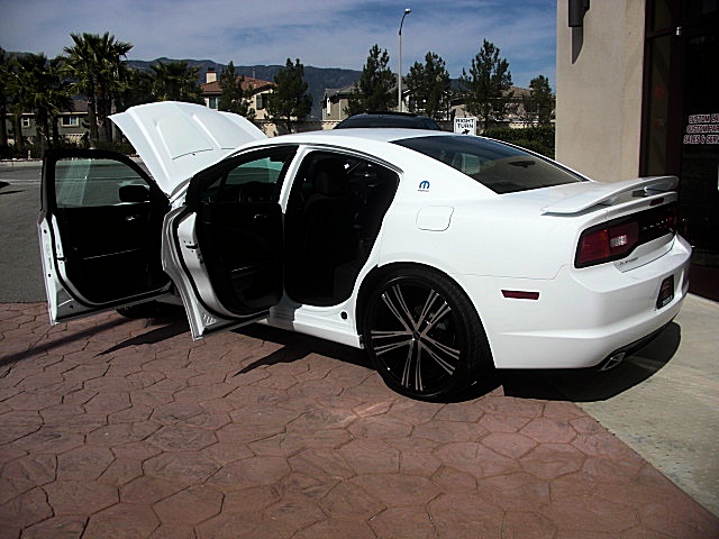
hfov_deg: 51.4
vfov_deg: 39.7
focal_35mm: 36
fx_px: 748
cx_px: 360
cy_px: 270
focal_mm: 6.3
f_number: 7.9
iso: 50
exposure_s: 1/320
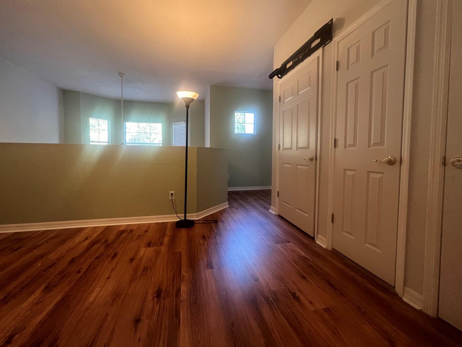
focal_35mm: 14
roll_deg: +0.1
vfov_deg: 85.6
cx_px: 235
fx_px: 187
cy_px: 165
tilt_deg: -2.7
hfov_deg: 102.1
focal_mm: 1.57
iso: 500
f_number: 1.8
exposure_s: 1/60
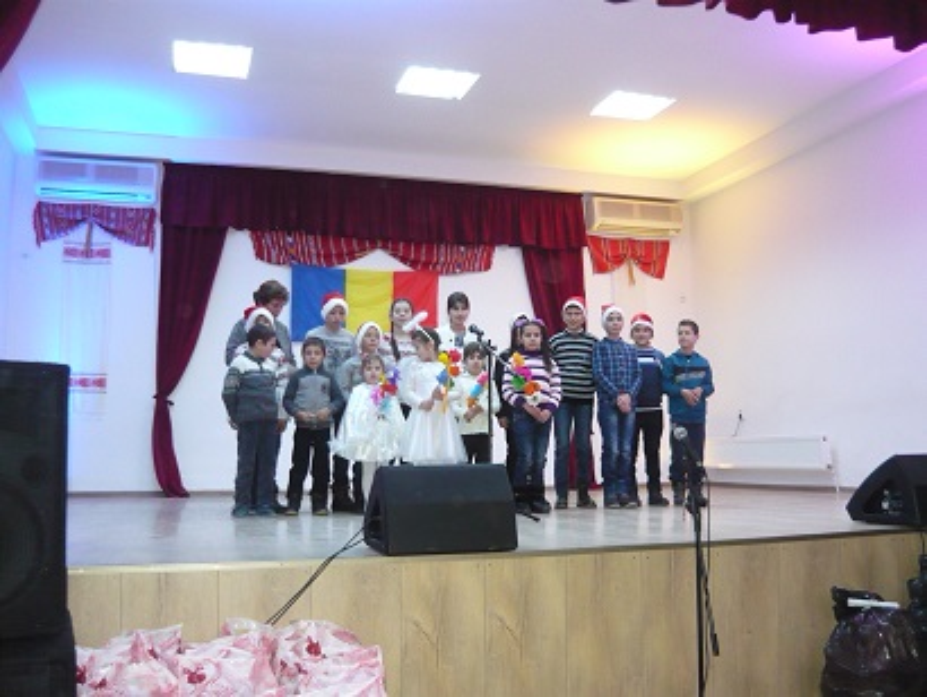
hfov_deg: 55.3
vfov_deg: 43.0
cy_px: 348
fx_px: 884
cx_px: 464
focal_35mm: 33
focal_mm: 5.5
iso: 500
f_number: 2.8
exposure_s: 1/30
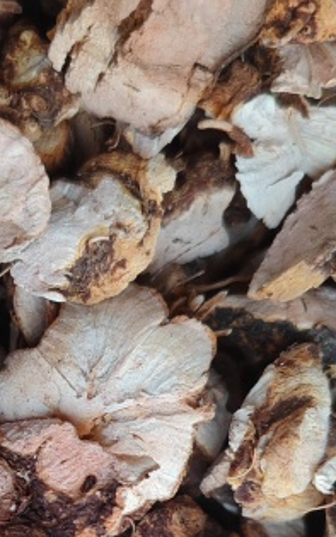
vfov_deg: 31.1
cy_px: 505
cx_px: 36
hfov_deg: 20.6
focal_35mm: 62
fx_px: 908
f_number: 1.8
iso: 160
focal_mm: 5.25
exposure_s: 1/100
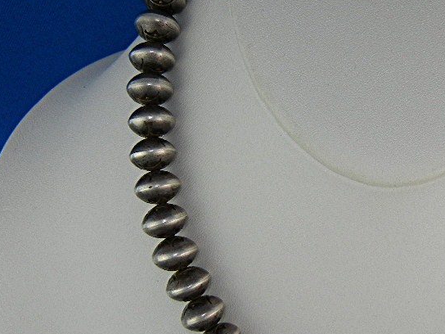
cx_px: 375
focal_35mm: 64
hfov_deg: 29.4
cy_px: 176
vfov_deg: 22.9
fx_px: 823
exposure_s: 1/58.7
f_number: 3.6
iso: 160
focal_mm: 6.2
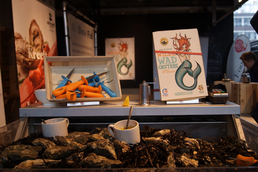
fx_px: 258
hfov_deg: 53.1
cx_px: 129
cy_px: 86
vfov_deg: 37.0
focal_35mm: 36
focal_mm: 24
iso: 100
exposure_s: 1/50
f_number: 4.5
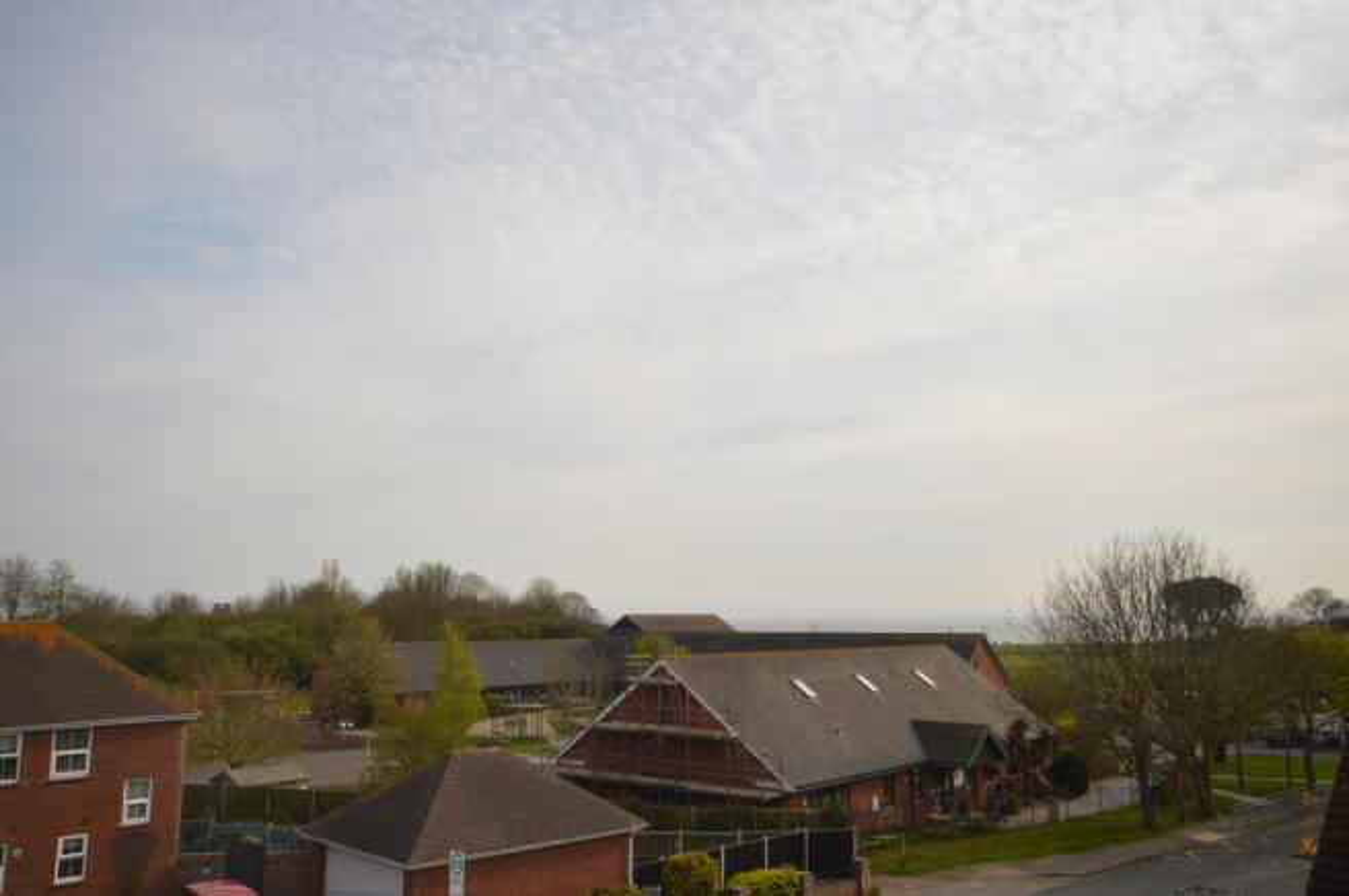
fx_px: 1123
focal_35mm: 30
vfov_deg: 43.5
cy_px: 448
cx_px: 674
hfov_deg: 62.0
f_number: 10
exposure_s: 1/200
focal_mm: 20
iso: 100
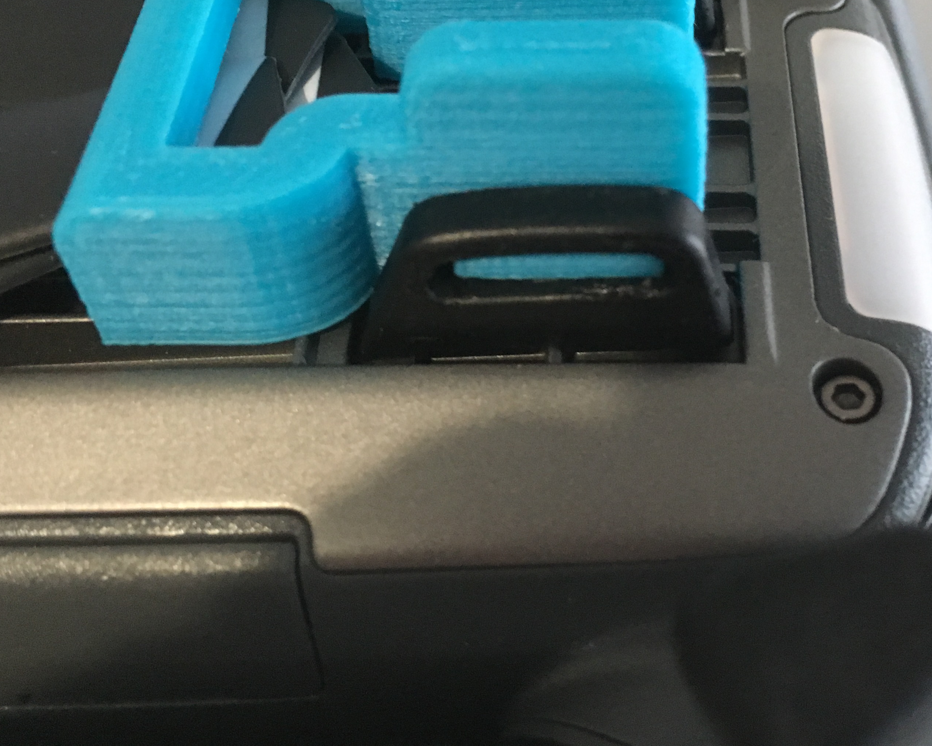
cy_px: 192
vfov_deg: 32.8
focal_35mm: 45
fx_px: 1241
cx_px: 592
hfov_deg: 40.8
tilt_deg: -45.7
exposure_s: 1/17
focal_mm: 4.15
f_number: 2.2
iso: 200
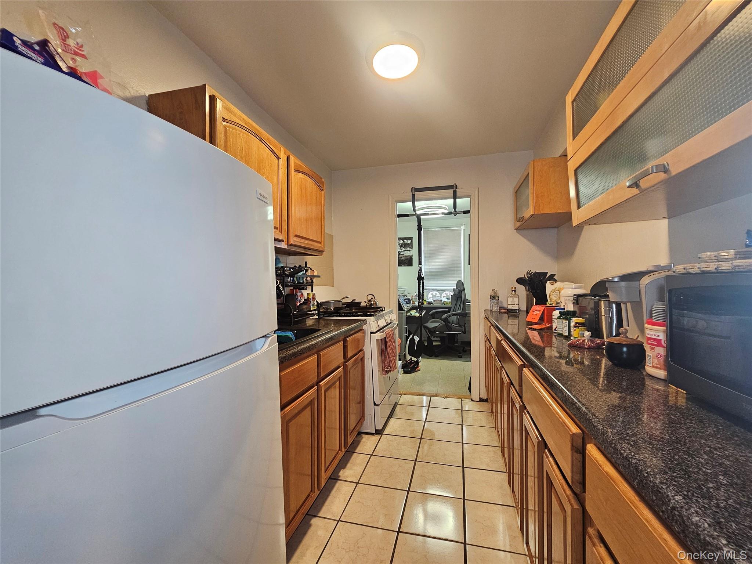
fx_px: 282
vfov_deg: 89.9
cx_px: 376
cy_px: 282
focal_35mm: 13
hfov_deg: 106.2
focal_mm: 2.2
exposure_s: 1/60
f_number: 2.2
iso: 250
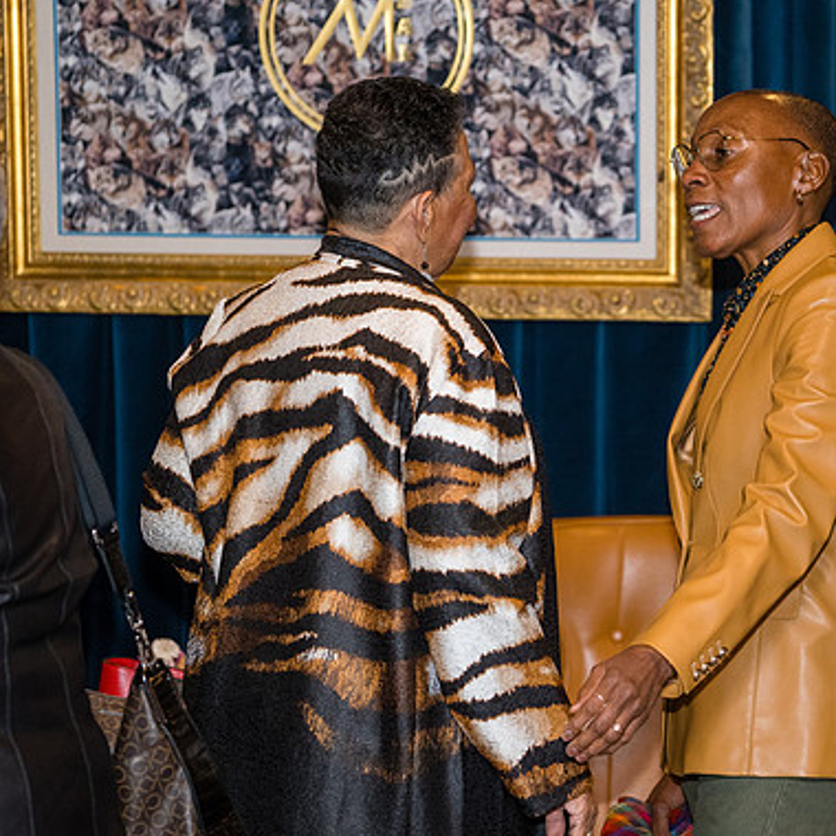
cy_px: 417
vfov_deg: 10.8
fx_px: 4426
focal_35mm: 162
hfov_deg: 10.8
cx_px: 550
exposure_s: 1/100
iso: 4000
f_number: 4
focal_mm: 125
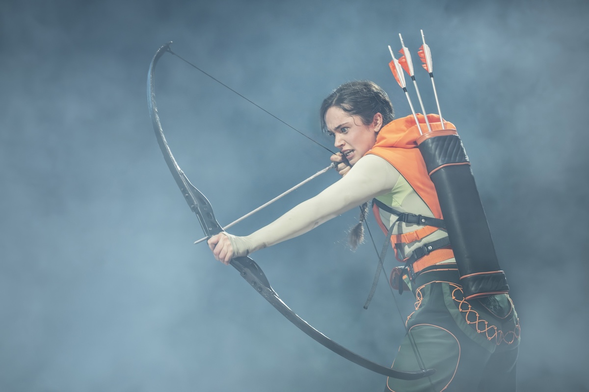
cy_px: 196
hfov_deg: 10.3
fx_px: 3272
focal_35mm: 200
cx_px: 294
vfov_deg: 6.9
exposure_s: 1/250
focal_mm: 200
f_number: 3.2
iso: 4000
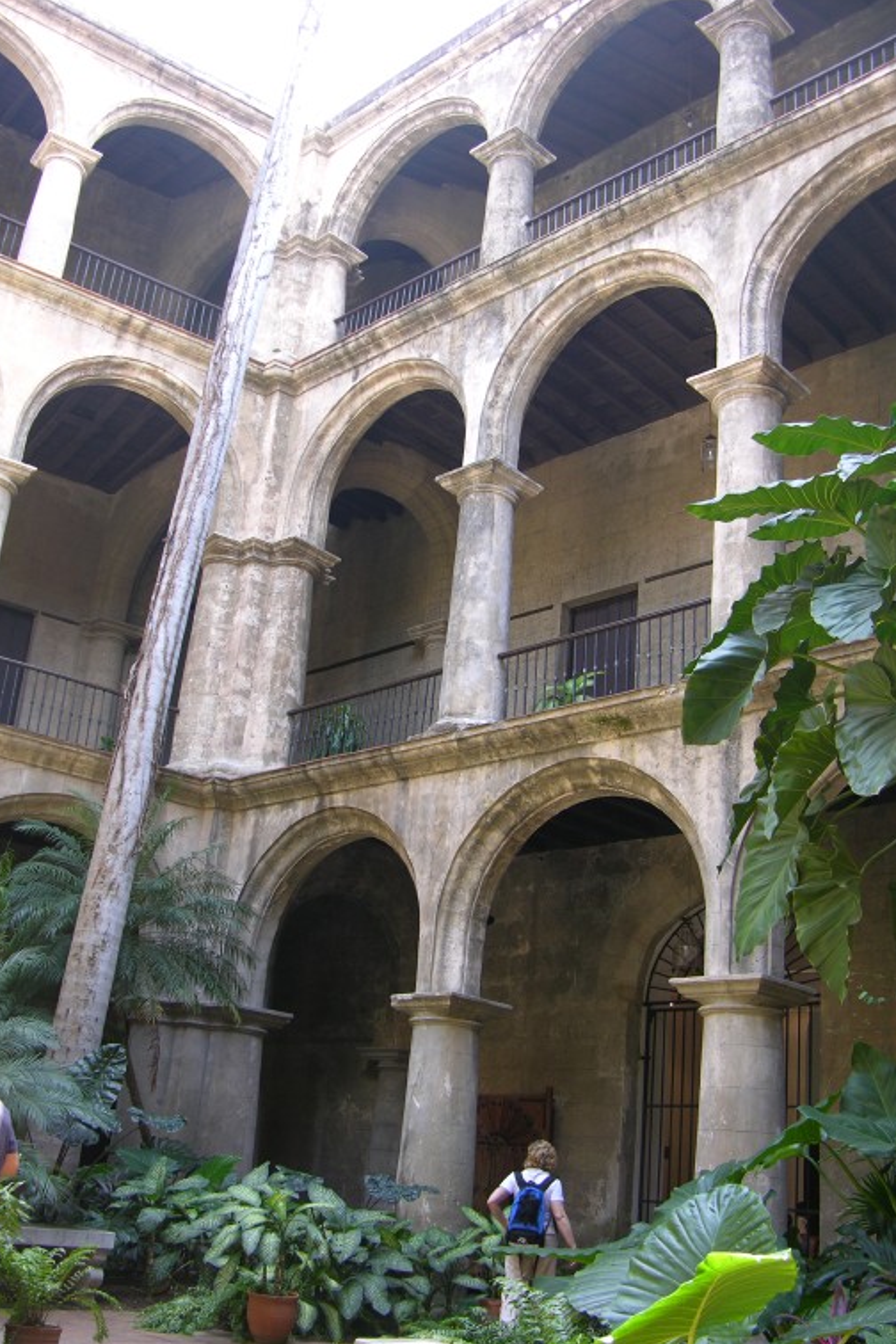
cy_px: 679
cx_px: 412
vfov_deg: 51.9
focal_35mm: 37
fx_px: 1381
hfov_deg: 35.9
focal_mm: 8.9
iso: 50
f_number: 2.8
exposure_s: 1/40.9
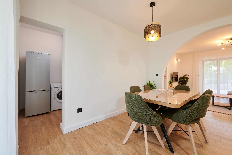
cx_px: 116
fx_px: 90
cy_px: 78
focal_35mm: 14
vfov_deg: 81.1
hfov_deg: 104.3
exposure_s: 1/25
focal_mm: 14
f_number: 8
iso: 400
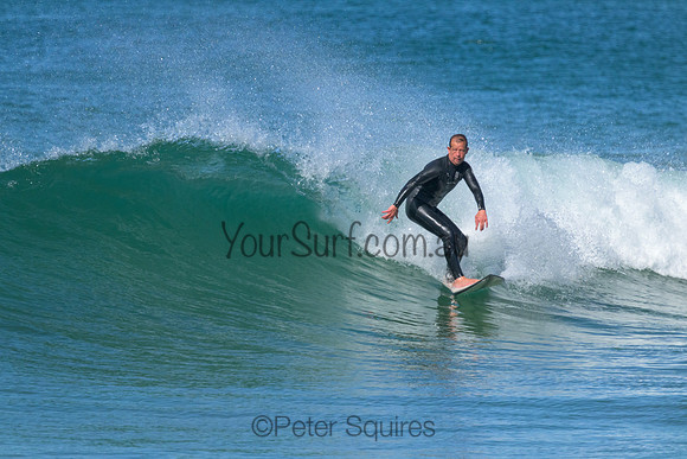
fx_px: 15270
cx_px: 344
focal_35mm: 800
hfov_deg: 2.6
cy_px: 230
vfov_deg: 1.7
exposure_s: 1/2000
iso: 2800
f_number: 11
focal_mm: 800
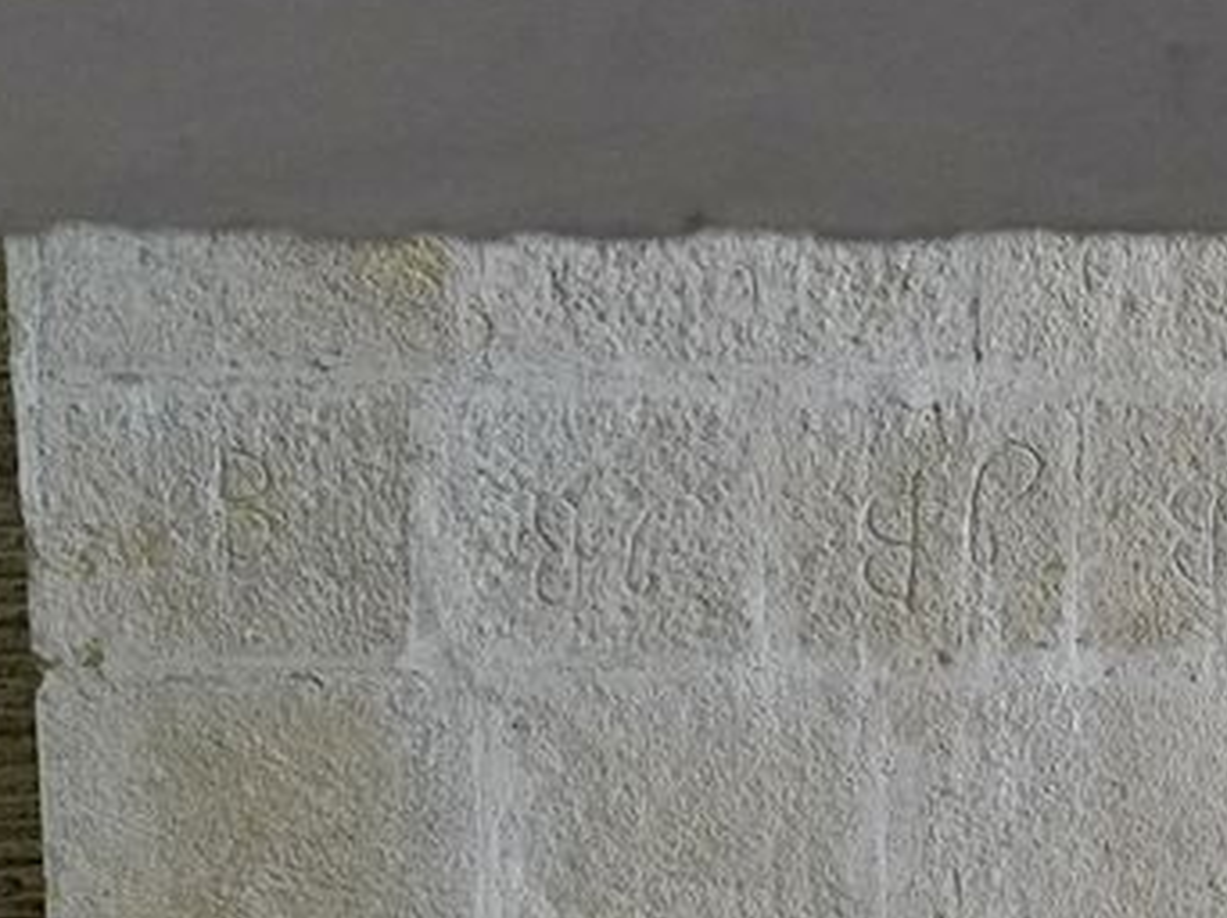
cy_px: 1997
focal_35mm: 135
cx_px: 1069
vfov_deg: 10.0
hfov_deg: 14.5
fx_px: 4782
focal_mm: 24
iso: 3200
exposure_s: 1/80
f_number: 5
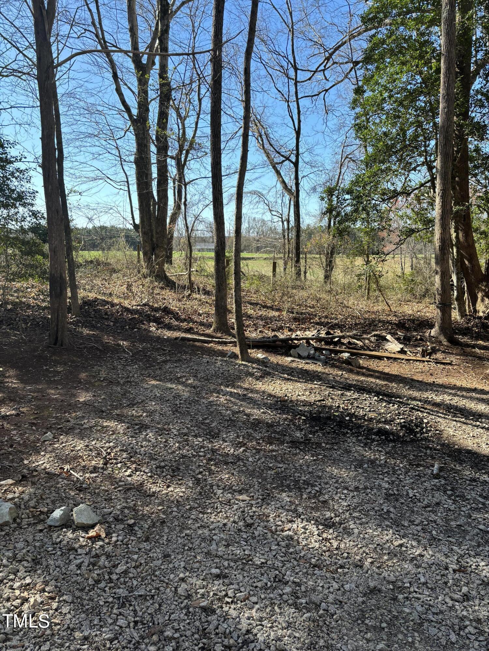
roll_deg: +0.4
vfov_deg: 67.3
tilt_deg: -8.7
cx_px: 244
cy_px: 326
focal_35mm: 26
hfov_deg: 53.1
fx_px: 490
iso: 50
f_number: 1.6
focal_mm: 5.96
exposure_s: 1/1205
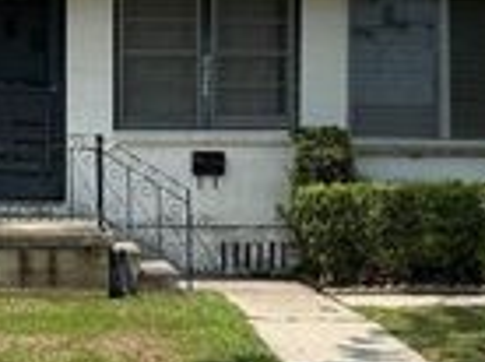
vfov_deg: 16.9
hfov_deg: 22.3
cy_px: 121
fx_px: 1217
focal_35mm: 87
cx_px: 119
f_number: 1.78
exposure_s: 1/4405
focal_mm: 6.76
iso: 80
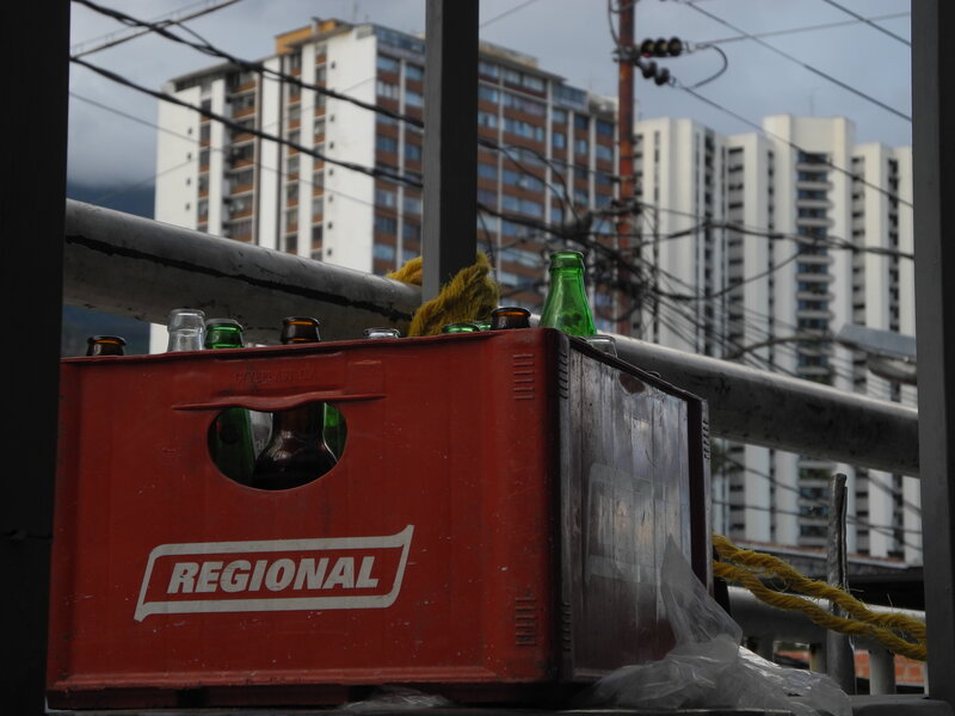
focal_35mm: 85
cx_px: 478
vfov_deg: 17.4
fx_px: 2345
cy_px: 358
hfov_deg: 23.0
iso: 100
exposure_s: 1/250
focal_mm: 18.1
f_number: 4
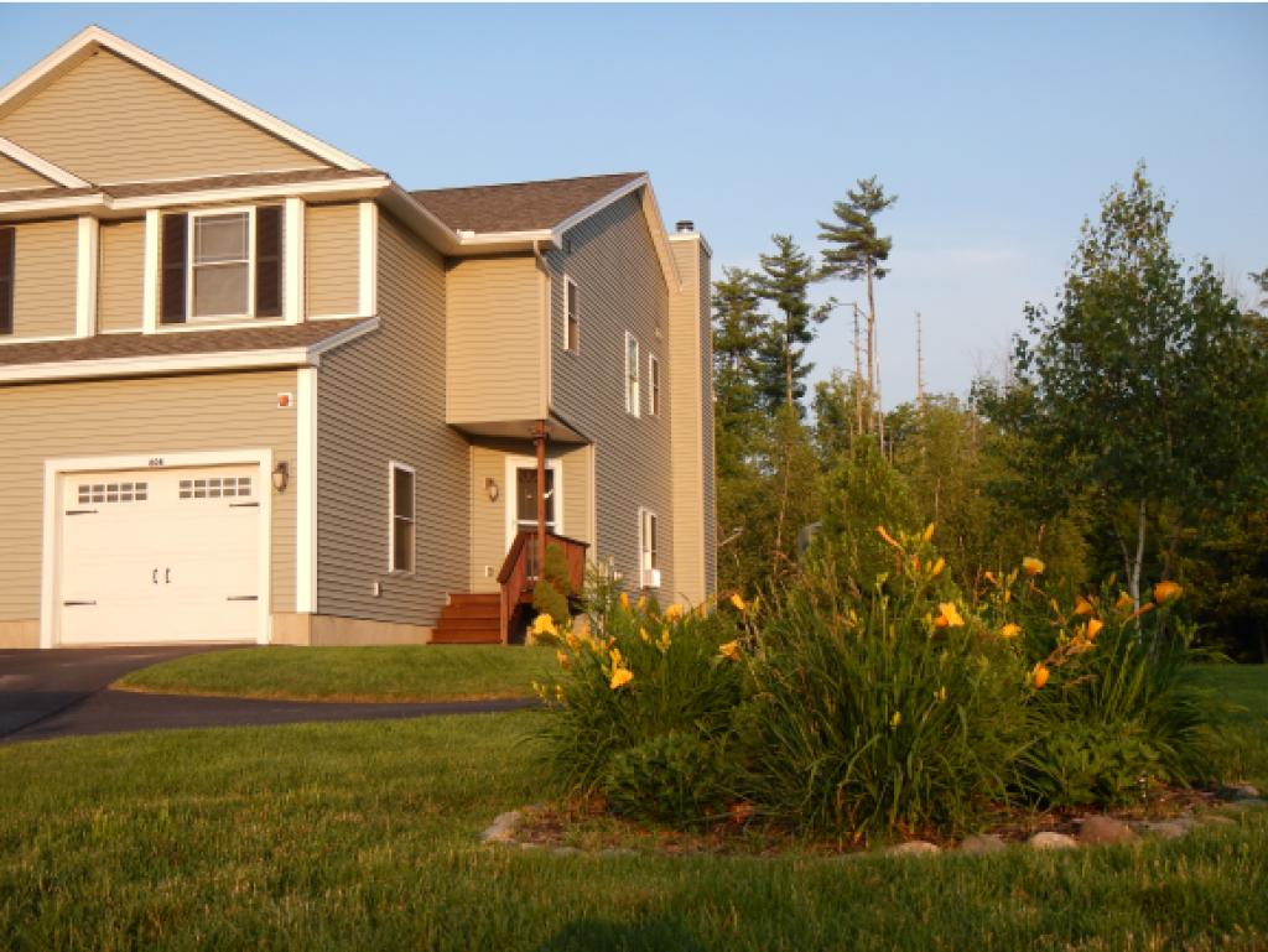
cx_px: 634
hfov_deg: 40.4
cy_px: 476
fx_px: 1722
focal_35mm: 47
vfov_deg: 30.9
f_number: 4.1
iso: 125
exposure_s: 1/320
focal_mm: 8.4
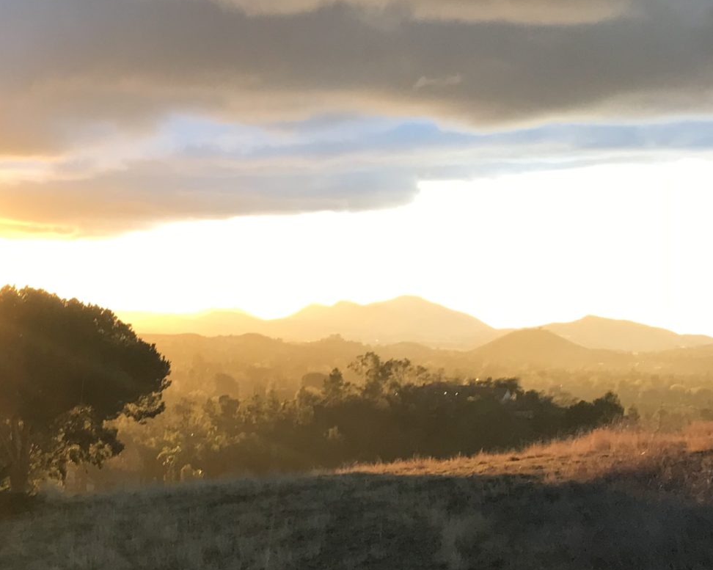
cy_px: 343
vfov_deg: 21.2
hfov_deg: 23.4
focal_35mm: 72
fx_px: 1519
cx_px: -212
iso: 25
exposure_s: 1/60
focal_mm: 3.99
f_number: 1.8
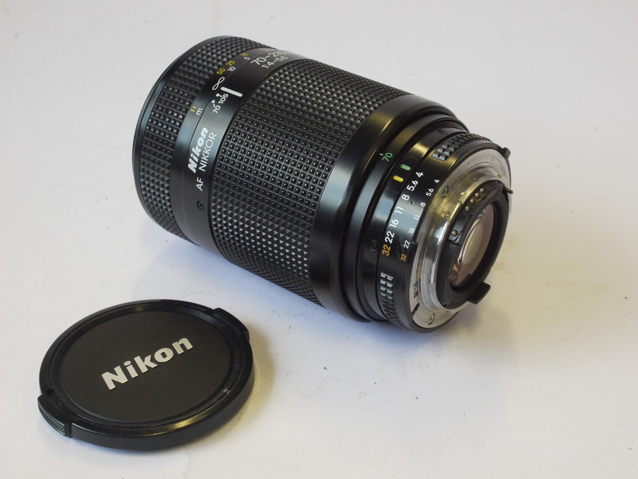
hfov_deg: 32.2
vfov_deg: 24.4
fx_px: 1106
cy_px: 240
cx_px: 319
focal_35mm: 60
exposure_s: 1/50
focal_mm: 30
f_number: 10
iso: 800
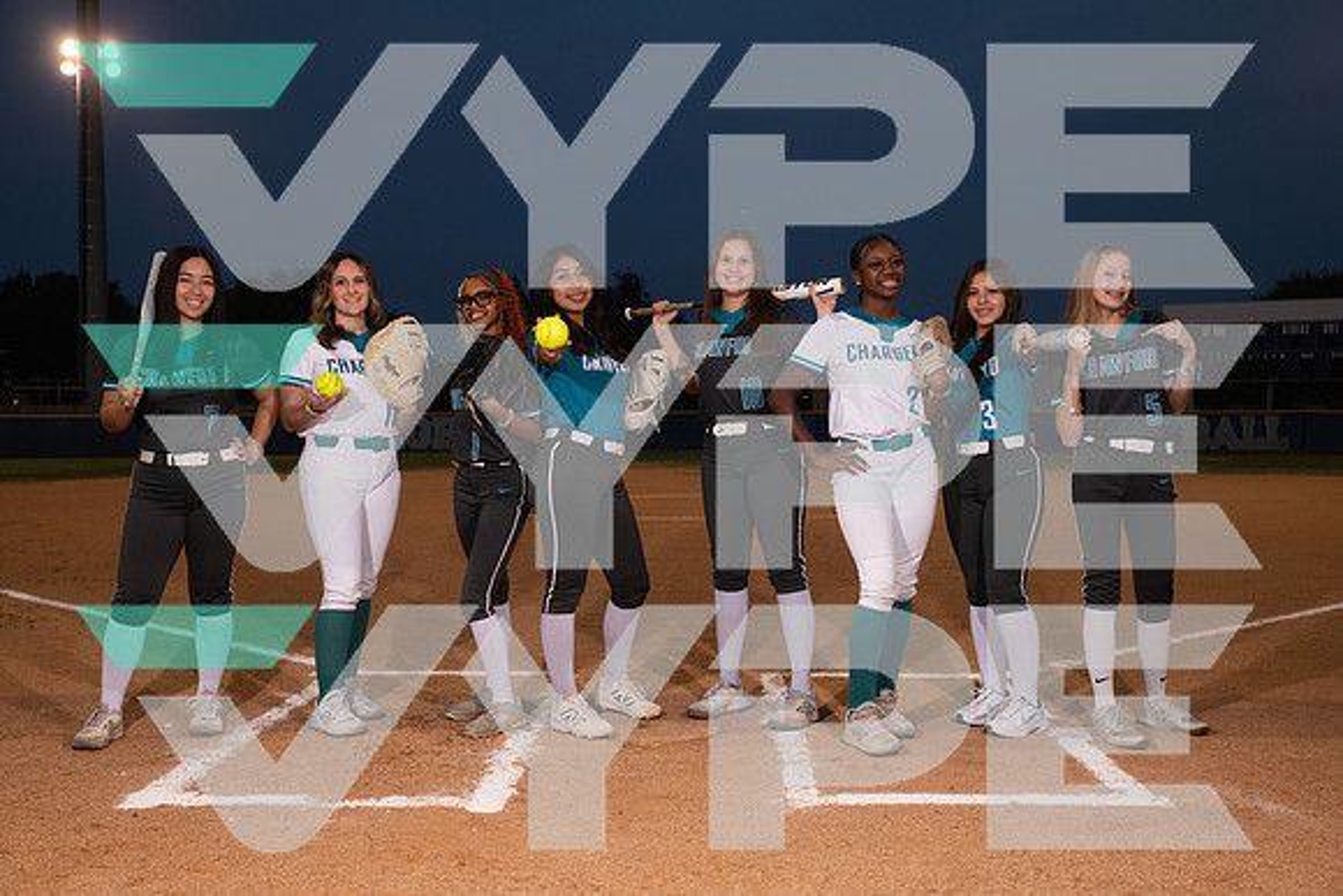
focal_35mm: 40
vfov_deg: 33.4
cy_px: 448
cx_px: 672
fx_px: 1493
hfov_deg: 48.4
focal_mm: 40
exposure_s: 1/320
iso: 500
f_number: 6.3
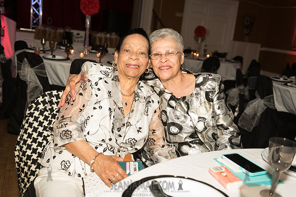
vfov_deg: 36.9
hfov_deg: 53.1
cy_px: 98
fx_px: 296
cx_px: 148
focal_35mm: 36
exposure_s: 1/250
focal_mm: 36
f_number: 3.5
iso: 2000
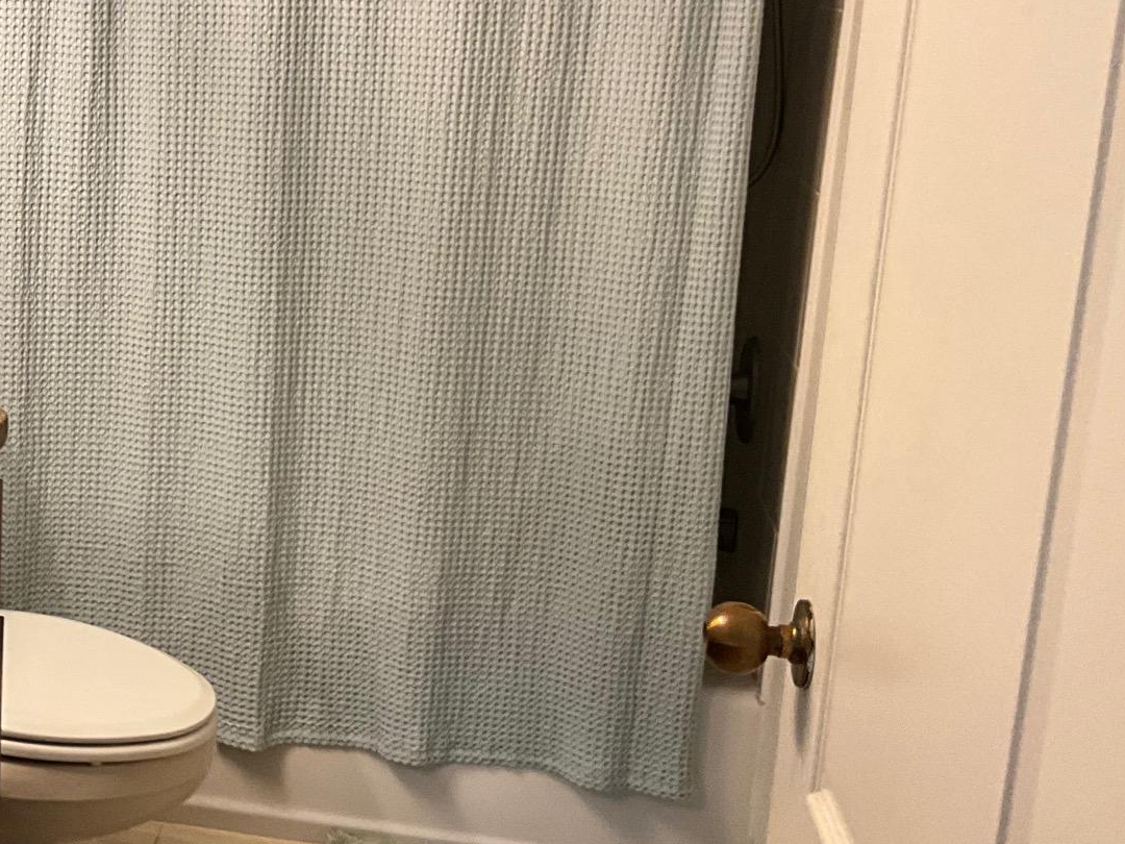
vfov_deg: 26.5
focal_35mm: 55
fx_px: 1787
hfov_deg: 32.9
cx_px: 80
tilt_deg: -12.4
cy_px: 319
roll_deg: -1.5
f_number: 1.8
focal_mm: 3
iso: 100
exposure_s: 1/60
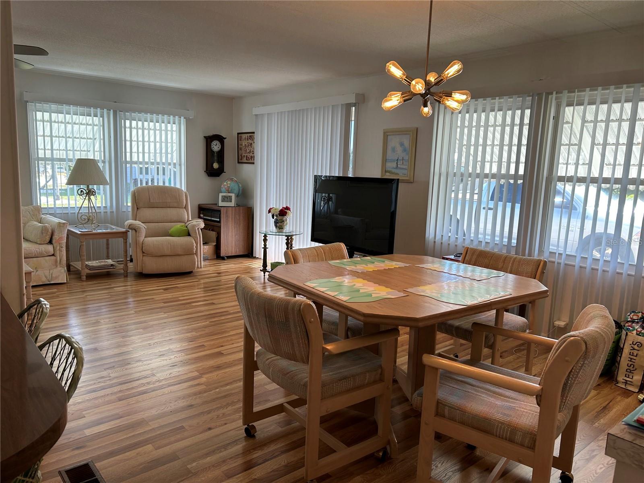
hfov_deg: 67.3
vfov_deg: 53.1
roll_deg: -2.2
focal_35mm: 26
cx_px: 322
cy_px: 242
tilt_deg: -8.3
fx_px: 484
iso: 40
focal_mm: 5.7
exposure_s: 1/120
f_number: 1.5
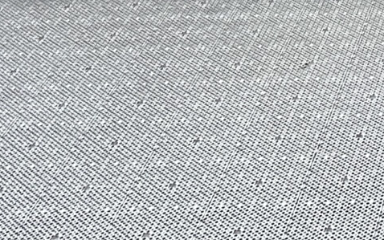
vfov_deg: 8.1
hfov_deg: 13.4
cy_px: -450
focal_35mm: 142
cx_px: 672
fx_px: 1486
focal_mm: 5.1
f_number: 1.6
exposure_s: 1/40
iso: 640
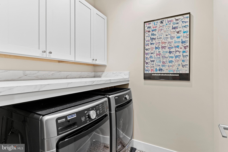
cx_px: 114
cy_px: 76
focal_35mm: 18
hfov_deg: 90.0
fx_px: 114
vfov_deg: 67.4
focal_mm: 18
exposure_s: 1/5
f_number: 8
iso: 500
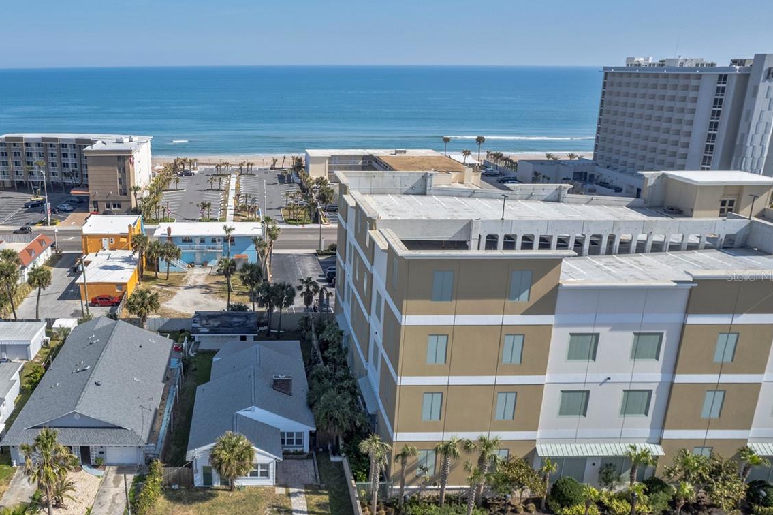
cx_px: 242
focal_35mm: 31
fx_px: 665
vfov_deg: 42.3
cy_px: 276
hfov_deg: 58.6
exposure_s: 1/2500
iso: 100
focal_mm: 8.38
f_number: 2.8
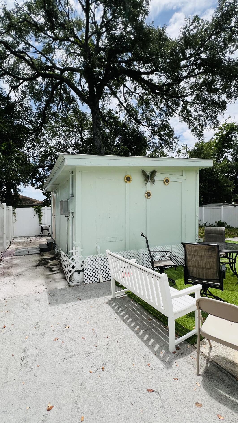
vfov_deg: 103.0
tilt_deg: +2.0
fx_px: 168
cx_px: 121
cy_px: 215
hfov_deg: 70.5
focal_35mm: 15
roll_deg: +1.1
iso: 32
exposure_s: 1/1727
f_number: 1.8
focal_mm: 1.57
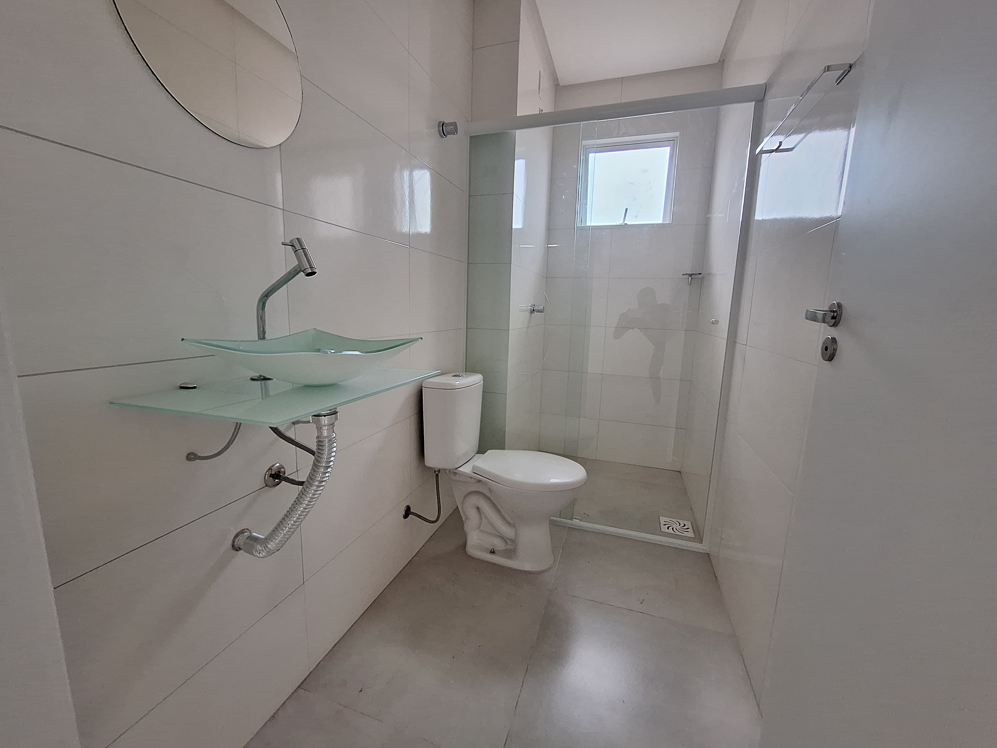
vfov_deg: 89.9
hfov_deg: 106.2
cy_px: 374
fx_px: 374
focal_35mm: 13
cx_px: 498
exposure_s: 1/40
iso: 200
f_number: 2.2
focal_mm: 1.74
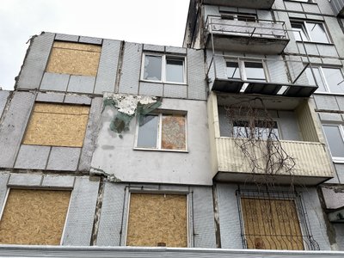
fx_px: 258
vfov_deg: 53.1
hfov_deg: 67.3
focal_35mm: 26
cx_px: 172
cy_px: 129
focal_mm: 4.2
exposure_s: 1/396
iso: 32
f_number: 1.6
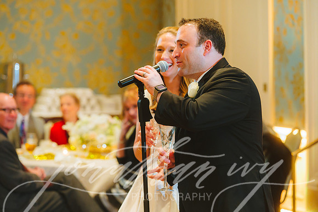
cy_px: 106
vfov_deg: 9.5
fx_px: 1280
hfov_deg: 14.2
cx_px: 159
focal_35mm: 145
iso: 2500
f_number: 2.8
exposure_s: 1/60
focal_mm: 145
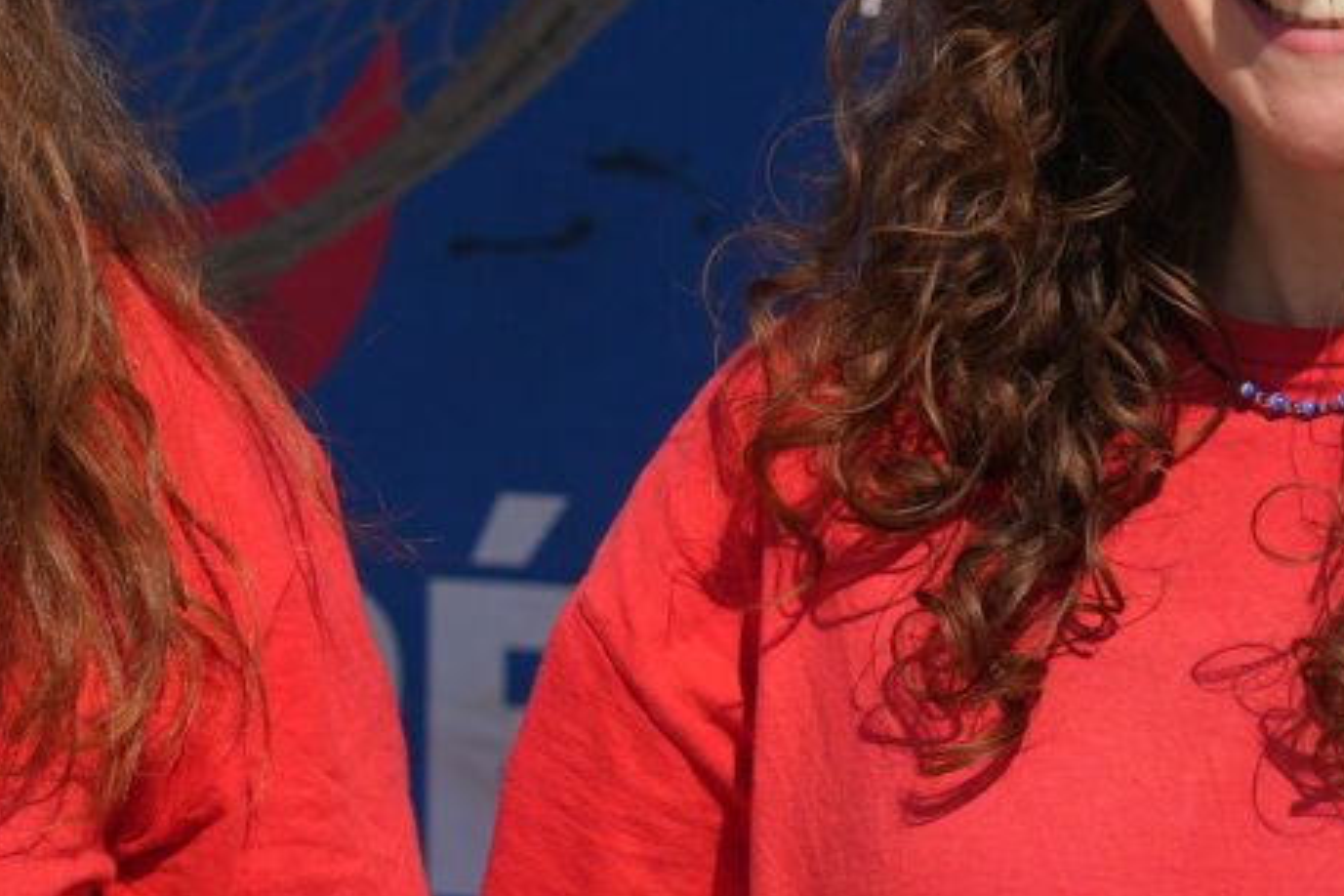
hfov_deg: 7.7
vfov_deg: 5.2
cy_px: 326
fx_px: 9781
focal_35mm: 262
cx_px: -583
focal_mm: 47
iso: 160
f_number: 5.6
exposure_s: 1/2000
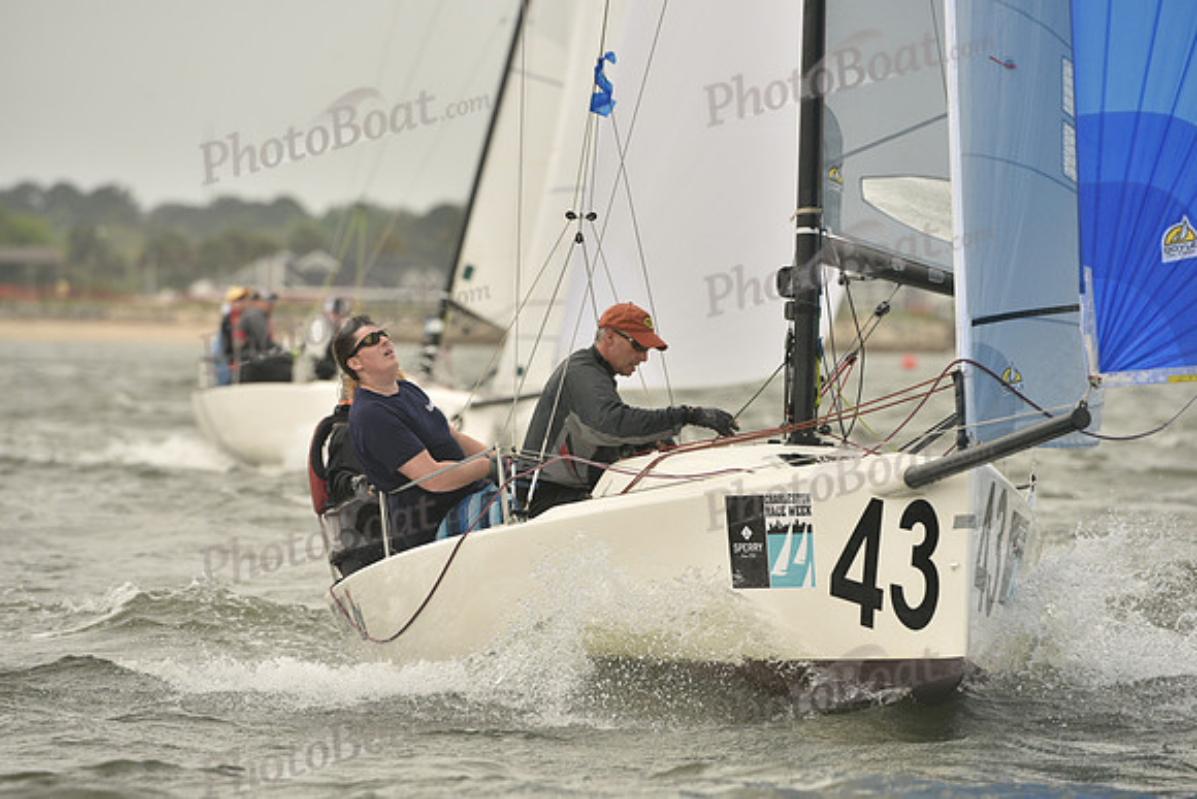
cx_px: 598
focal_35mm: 400
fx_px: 13302
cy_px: 400
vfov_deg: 3.4
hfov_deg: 5.2
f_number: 7.1
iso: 320
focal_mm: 400
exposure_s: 1/1000
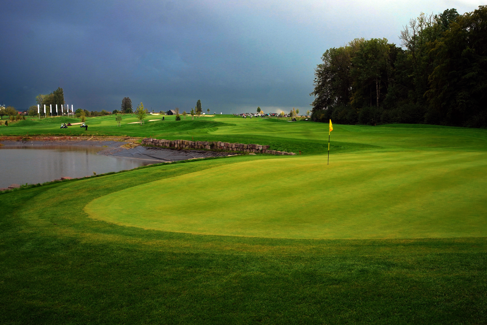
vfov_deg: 42.3
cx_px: 244
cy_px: 162
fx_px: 419
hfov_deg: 60.3
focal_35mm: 31
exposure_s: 1/250
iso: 250
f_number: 7.1
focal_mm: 21
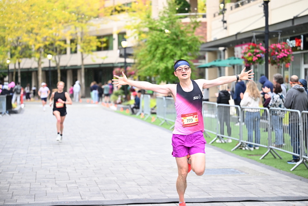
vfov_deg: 15.5
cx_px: 154
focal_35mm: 88
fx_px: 753
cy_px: 103
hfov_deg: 23.1
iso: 1250
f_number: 2.8
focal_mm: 88
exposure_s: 1/1250
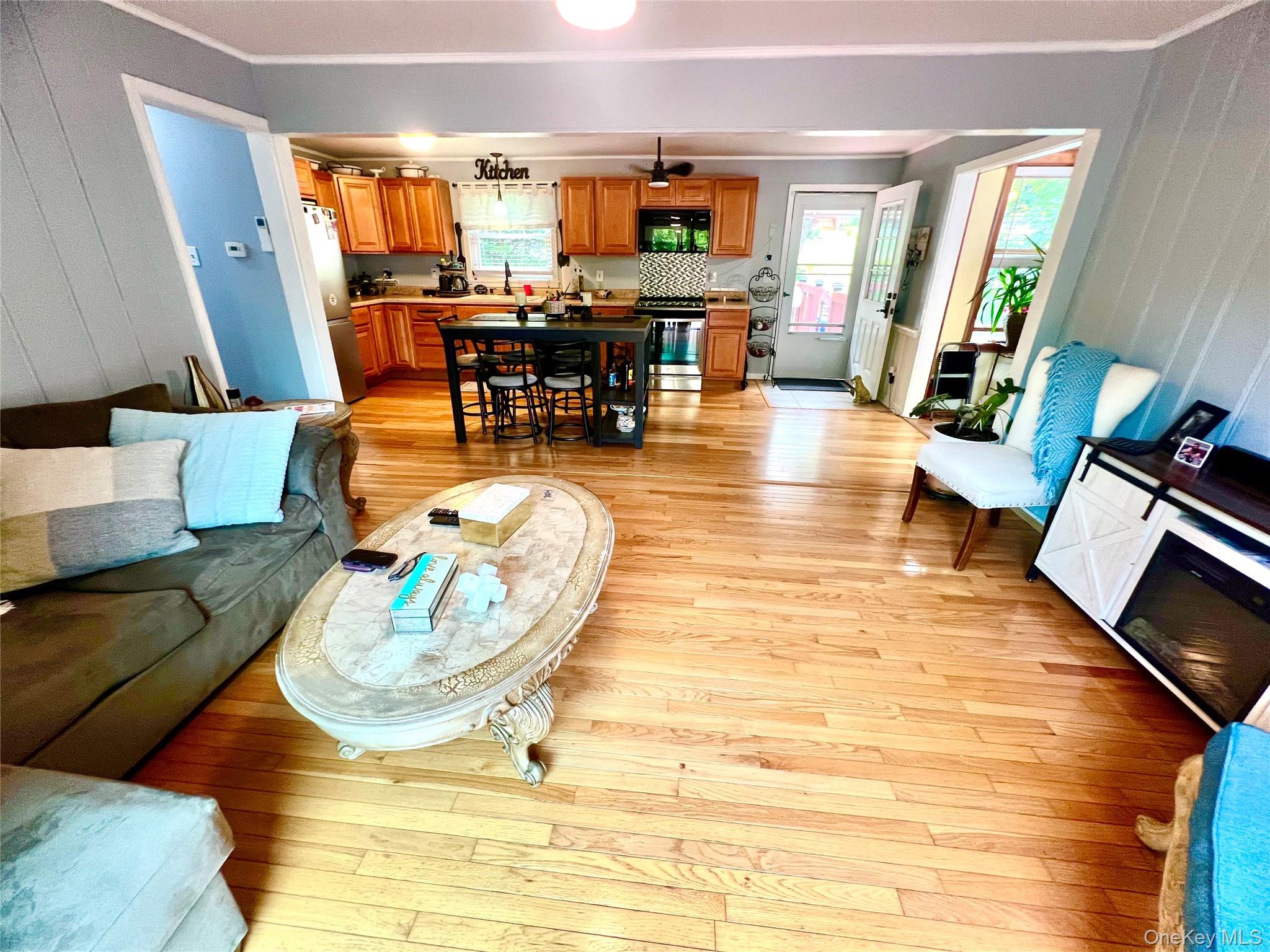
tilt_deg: -24.5
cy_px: 476
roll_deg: -0.8
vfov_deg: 89.9
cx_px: 635
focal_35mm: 13
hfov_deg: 106.2
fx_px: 477
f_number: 1.8
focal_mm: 1.57
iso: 200
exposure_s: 1/60
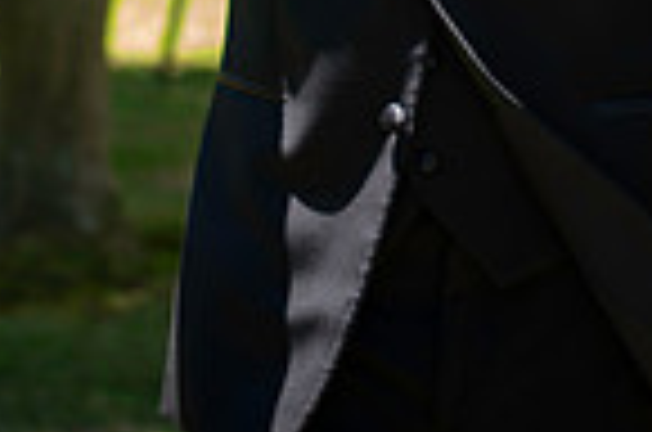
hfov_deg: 9.4
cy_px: -428
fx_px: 3976
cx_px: 477
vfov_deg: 6.1
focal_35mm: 220
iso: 100
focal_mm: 55
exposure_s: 1/125
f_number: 2.8
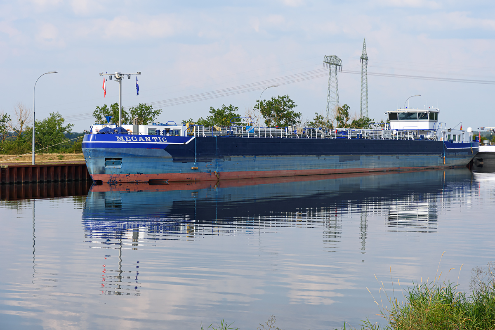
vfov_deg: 15.2
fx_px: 1237
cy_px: 165
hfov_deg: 22.6
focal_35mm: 90
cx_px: 248
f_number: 7.1
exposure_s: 1/500
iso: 200
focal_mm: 60
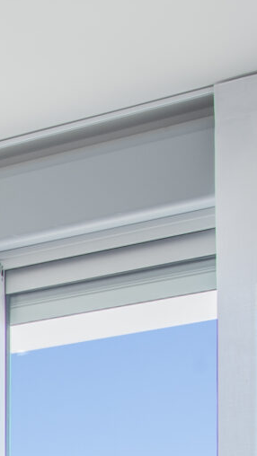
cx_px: -749
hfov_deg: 7.5
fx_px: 1404
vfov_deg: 16.5
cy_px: 719
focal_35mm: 116
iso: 100
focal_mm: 22
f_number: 11
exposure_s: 1/15
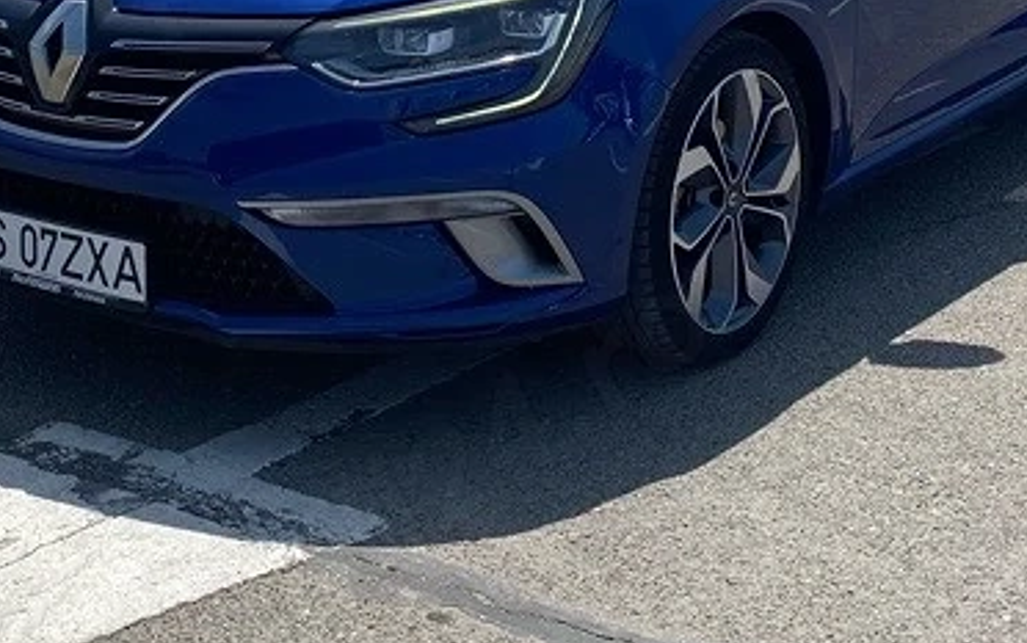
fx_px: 2072
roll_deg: -1.4
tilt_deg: -3.8
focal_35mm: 74
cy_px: -188
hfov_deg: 27.8
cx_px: 596
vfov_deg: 16.7
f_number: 1.8
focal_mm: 4.25
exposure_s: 1/3731
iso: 32
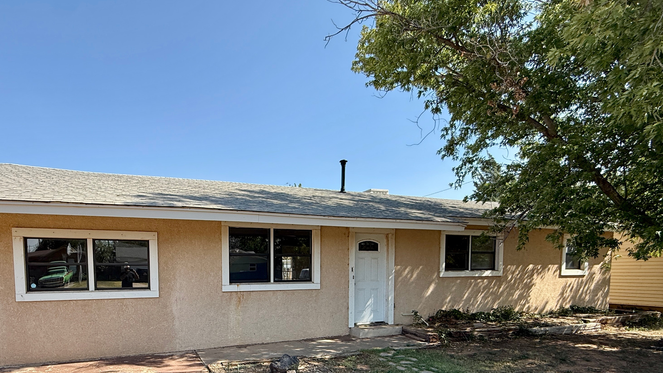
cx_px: 268
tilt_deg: -4.0
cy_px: 298
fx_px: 369
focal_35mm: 21
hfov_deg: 82.9
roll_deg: +0.8
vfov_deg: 50.4
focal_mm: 2.22
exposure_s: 1/779
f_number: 2.2
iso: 50
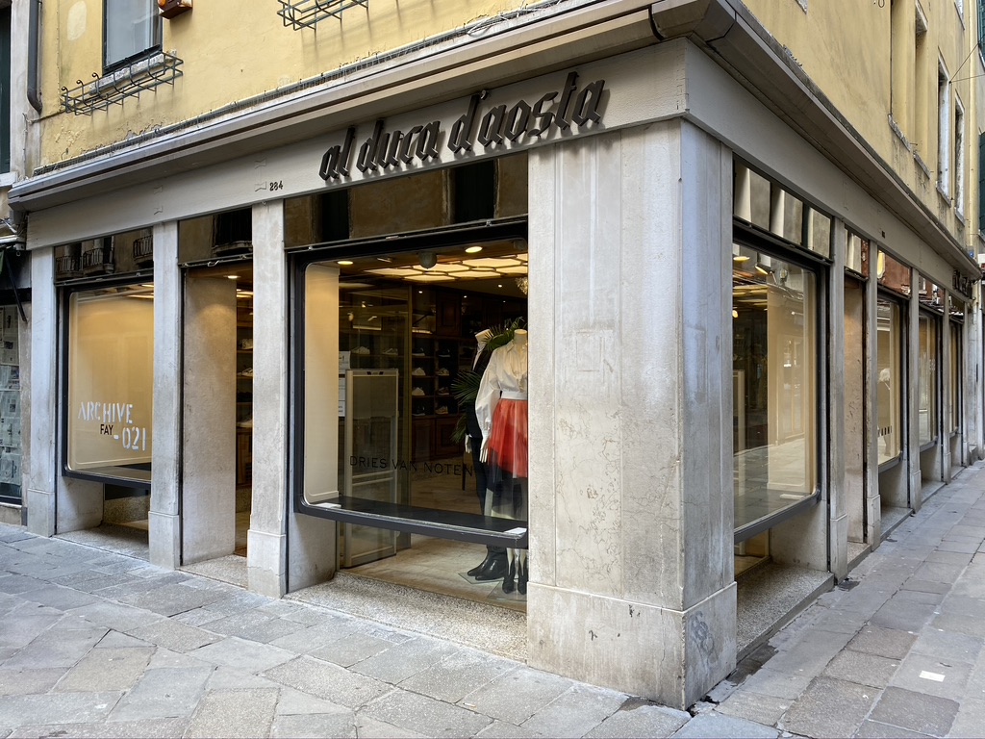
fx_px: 740
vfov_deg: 53.1
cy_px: 370
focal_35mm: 26
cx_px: 492
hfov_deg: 67.3
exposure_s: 1/252
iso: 32
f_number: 1.8
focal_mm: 4.25
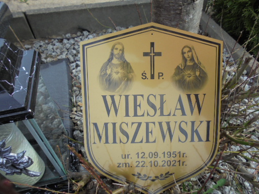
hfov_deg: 65.3
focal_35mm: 27
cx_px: 134
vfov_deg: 51.3
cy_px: 100
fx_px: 202
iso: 100
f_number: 3.5
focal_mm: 4.6
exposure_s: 1/500
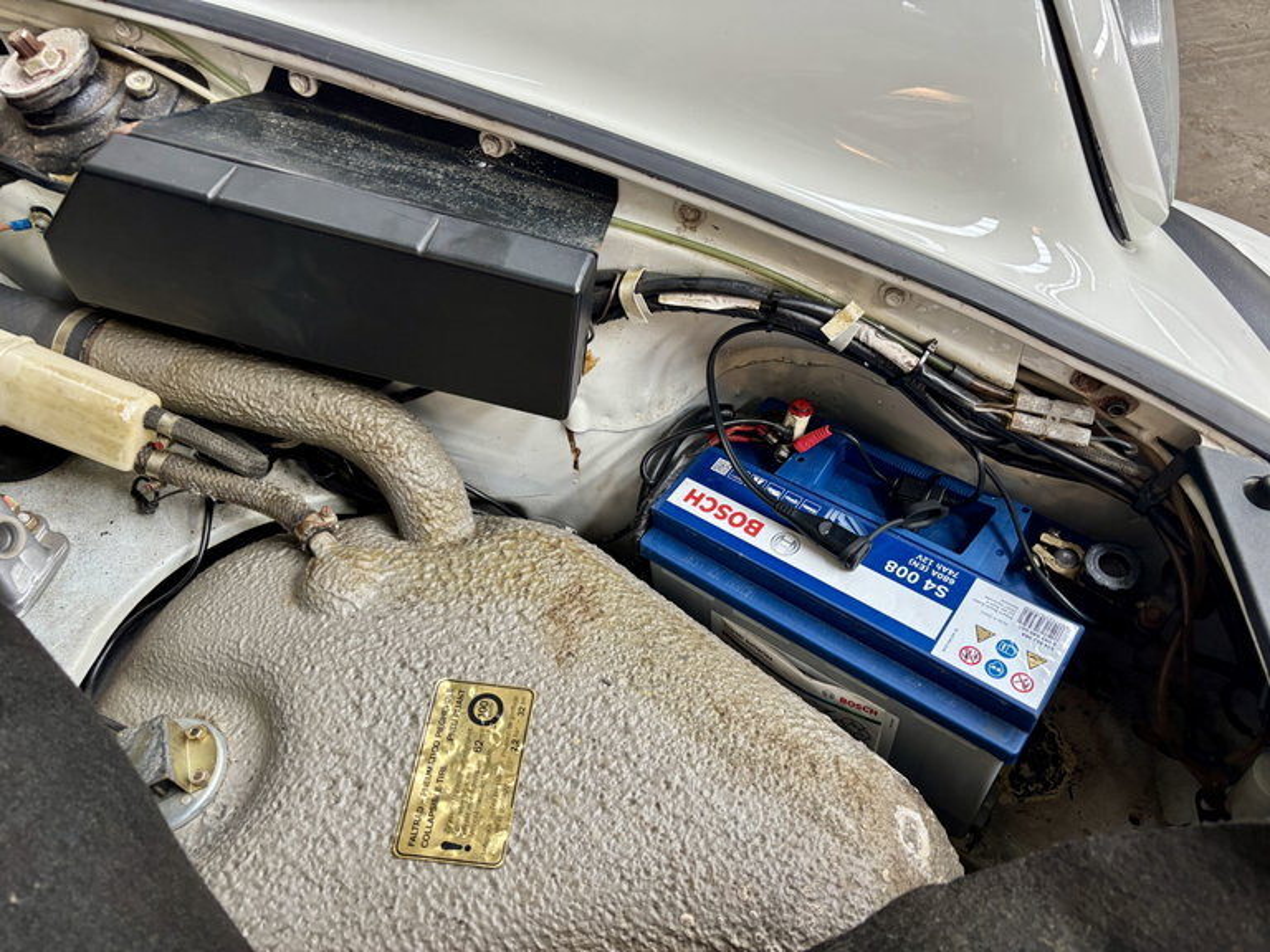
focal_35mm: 26
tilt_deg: -47.6
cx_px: 635
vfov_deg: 53.1
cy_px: 476
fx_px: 954
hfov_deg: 67.3
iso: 160
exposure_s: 1/50
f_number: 1.6
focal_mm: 5.96
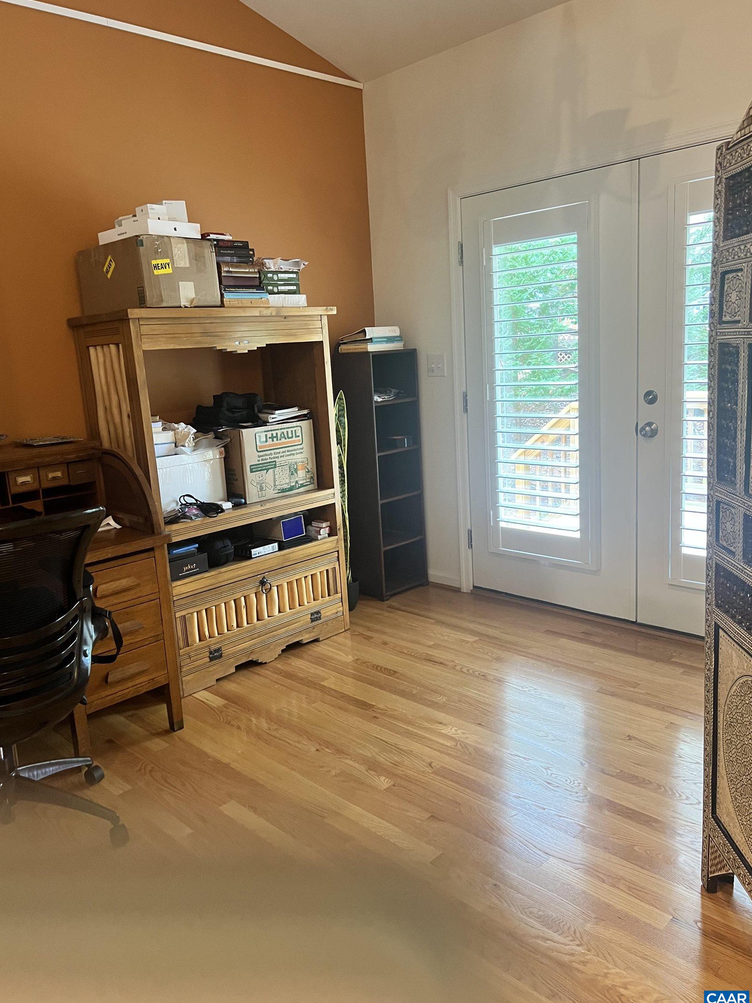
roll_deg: +3.5
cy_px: 494
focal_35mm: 27
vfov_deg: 65.3
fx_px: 782
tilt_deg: -9.1
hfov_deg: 51.3
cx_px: 363
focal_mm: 5.7
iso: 200
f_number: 1.5
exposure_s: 1/60
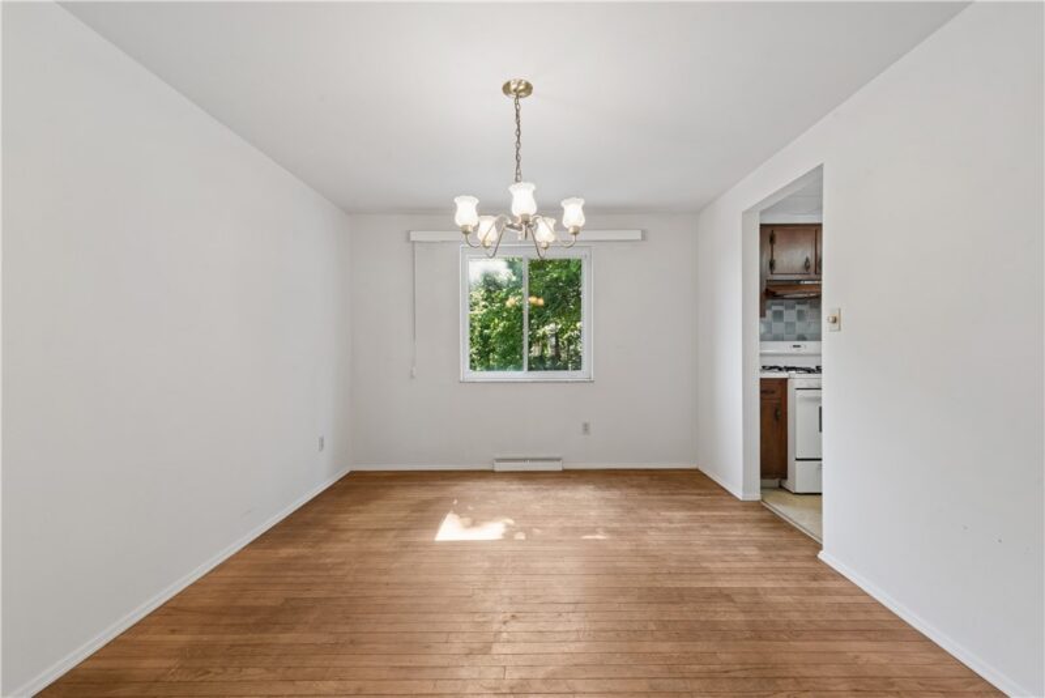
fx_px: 407
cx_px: 522
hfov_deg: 104.2
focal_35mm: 14
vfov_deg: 81.3
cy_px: 349
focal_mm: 14
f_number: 11
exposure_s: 1/2
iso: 50
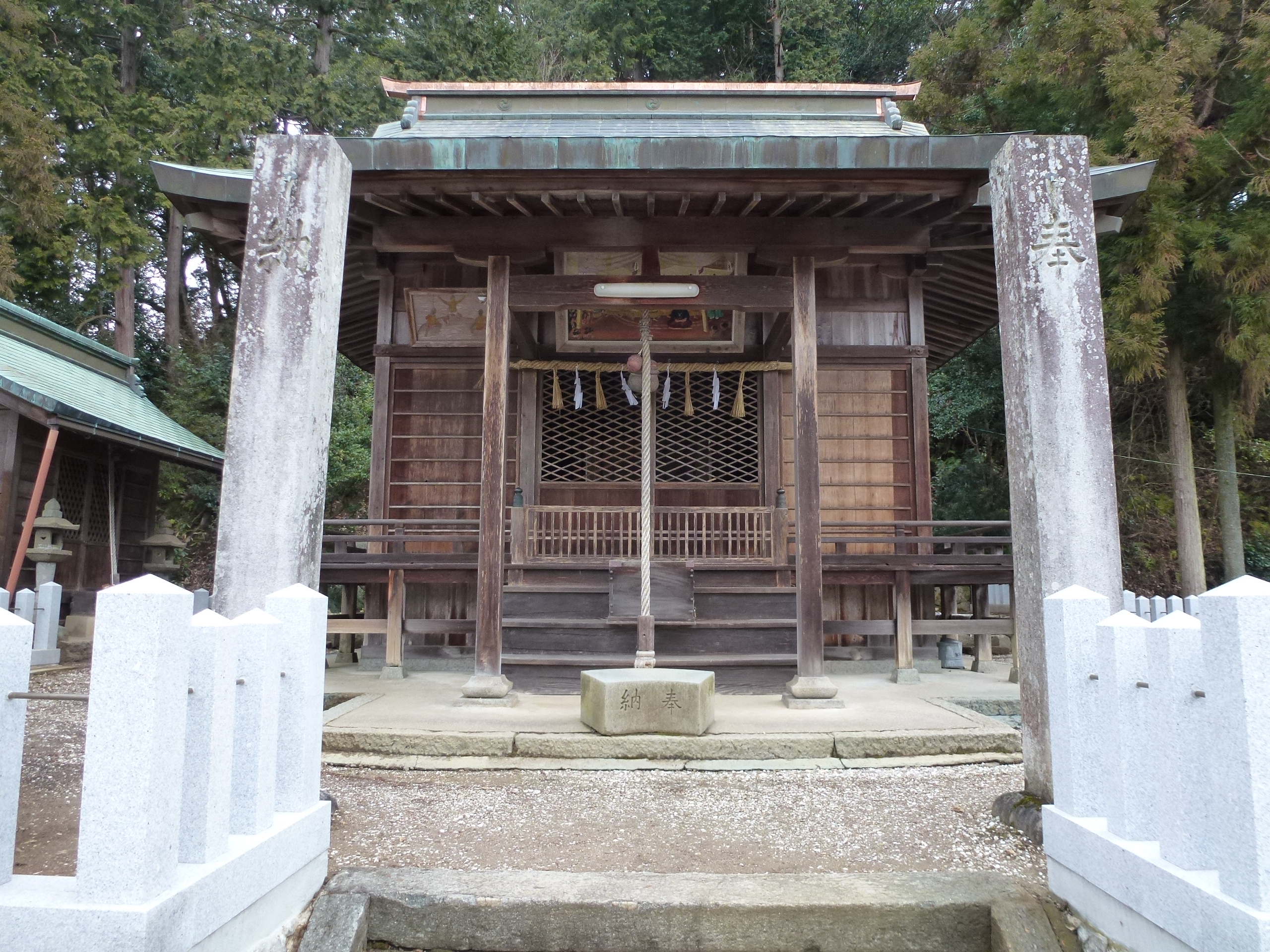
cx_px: 635
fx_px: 881
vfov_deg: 56.8
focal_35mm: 24
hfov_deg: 71.6
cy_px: 476
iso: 160
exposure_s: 1/125
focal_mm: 4.3
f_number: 3.3
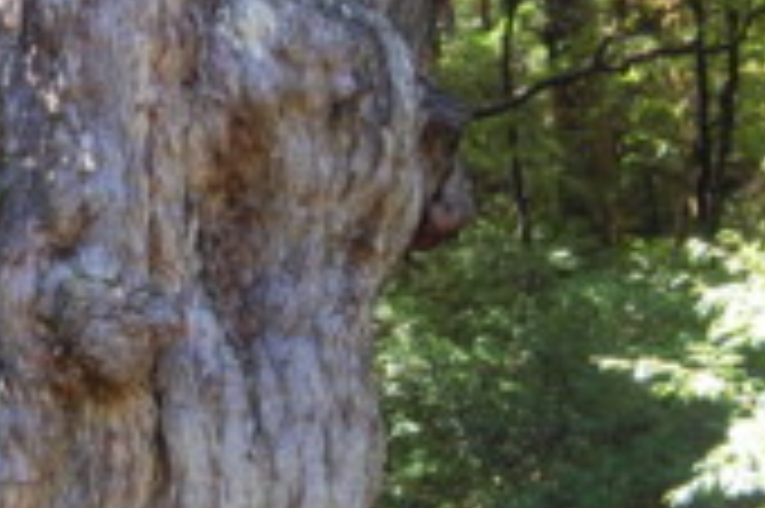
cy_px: 290
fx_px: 2526
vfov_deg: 11.5
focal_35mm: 119
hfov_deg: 17.1
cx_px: 153
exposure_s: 1/80
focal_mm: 30
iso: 400
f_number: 5
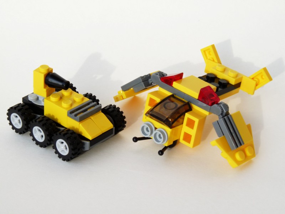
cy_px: 107
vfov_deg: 15.7
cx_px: 142
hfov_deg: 20.9
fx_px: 774
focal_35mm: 94
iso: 100
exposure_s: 1/80
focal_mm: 16.7
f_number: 8
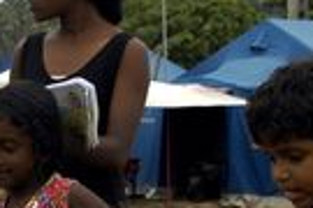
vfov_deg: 9.6
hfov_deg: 14.0
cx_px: -79
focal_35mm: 142
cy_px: 228
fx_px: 1235
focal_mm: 20
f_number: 8
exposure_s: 1/250
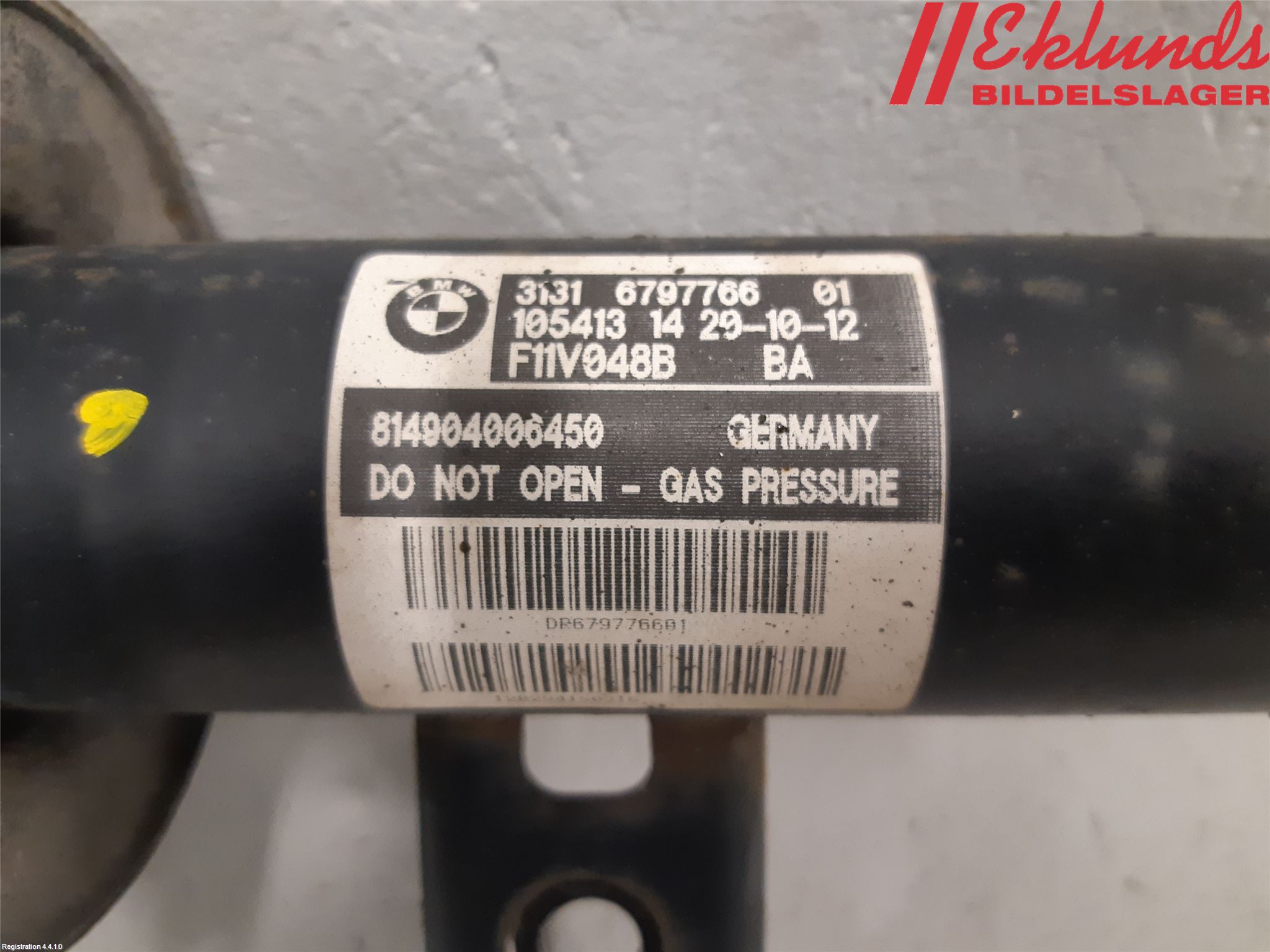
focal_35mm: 26
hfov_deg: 67.3
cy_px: 476
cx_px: 635
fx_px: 954
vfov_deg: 53.1
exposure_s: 1/33
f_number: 1.7
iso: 250
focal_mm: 3.93
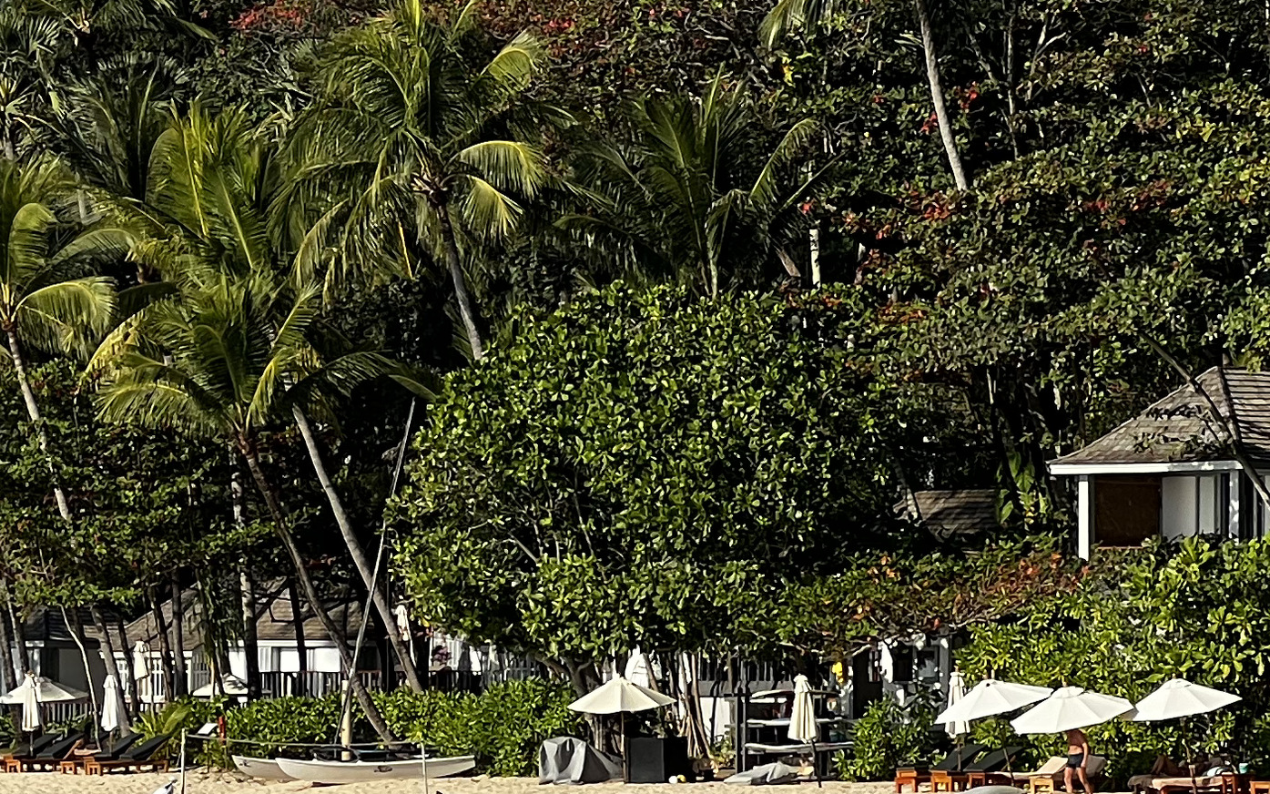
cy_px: 681
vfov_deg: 5.6
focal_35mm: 234
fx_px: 8099
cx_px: -168
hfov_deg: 8.9
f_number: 2.8
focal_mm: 9
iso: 32
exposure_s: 1/713
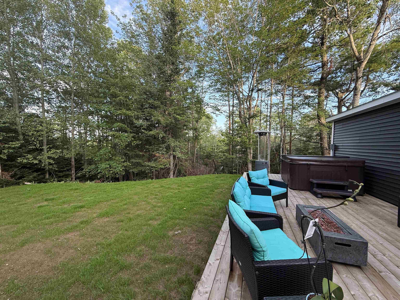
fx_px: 162
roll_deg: -0.9
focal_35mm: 14
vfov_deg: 85.7
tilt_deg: -1.5
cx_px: 200
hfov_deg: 102.1
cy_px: 150
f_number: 2.2
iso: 64
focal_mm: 2.22
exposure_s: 1/121
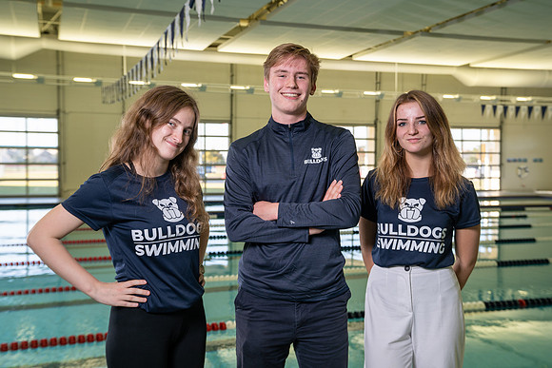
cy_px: 184
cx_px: 276
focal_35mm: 42
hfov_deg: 46.4
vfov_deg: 31.9
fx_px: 644
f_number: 4.5
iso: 200
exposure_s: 1/250
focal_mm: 42
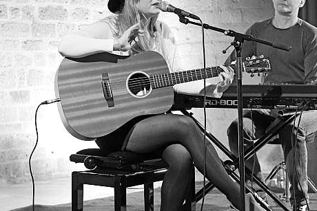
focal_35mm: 72
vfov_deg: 18.9
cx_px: 212
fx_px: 634
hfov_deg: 27.9
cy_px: 104
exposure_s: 1/125
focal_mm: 48
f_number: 3.2
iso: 3200
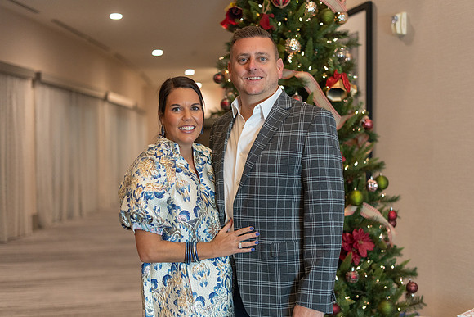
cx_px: 237
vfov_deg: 27.0
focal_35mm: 50
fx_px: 658
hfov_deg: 39.6
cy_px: 158
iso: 1250
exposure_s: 1/320
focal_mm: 50
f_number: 1.8
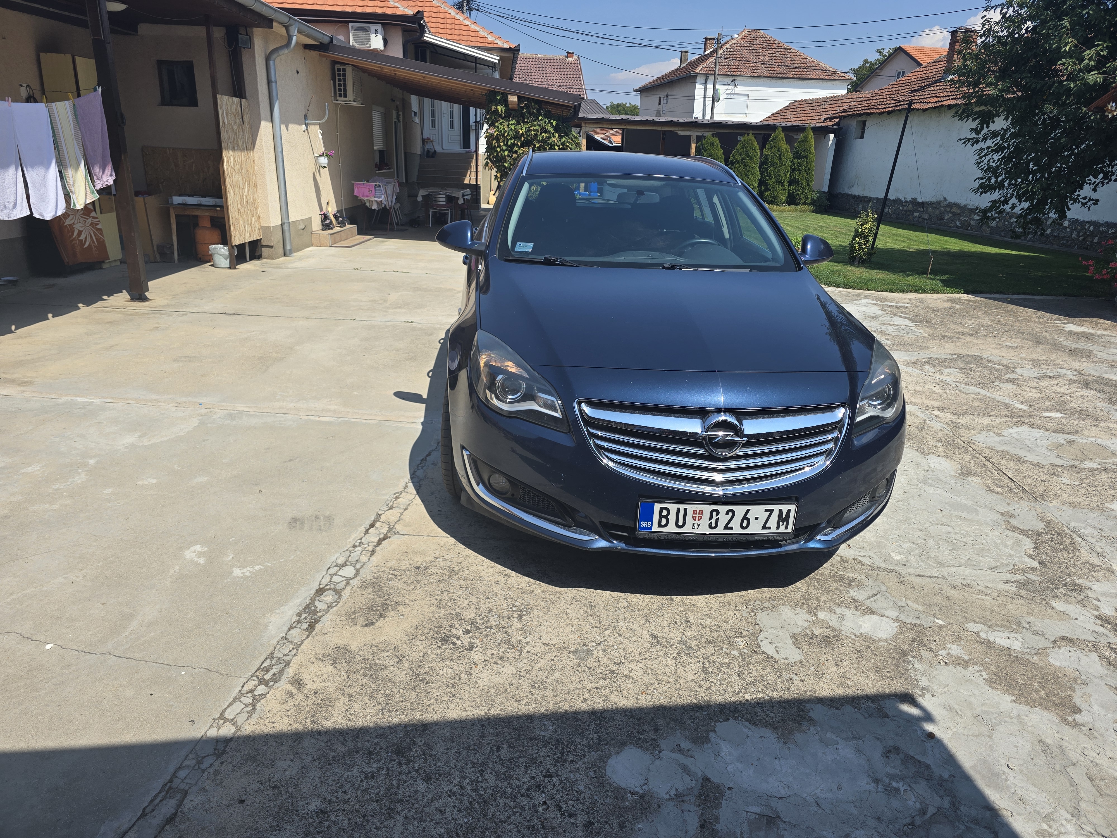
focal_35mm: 23
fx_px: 742
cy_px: 419
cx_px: 558
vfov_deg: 58.9
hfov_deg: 73.9
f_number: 1.7
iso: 12
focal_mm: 6.3
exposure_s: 1/859
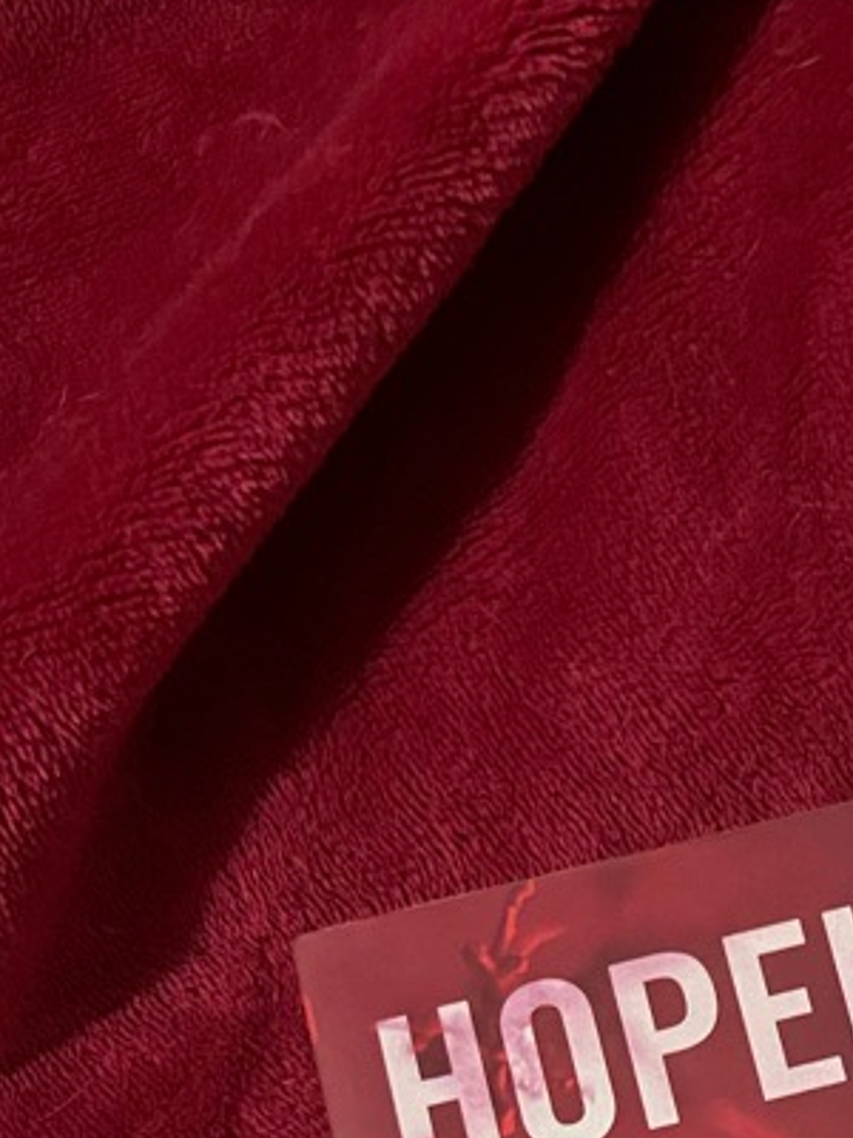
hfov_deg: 21.5
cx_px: 930
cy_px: 1334
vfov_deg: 26.7
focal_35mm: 65
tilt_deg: -80.7
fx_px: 2136
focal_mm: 5.1
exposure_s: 1/25
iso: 500
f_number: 1.6
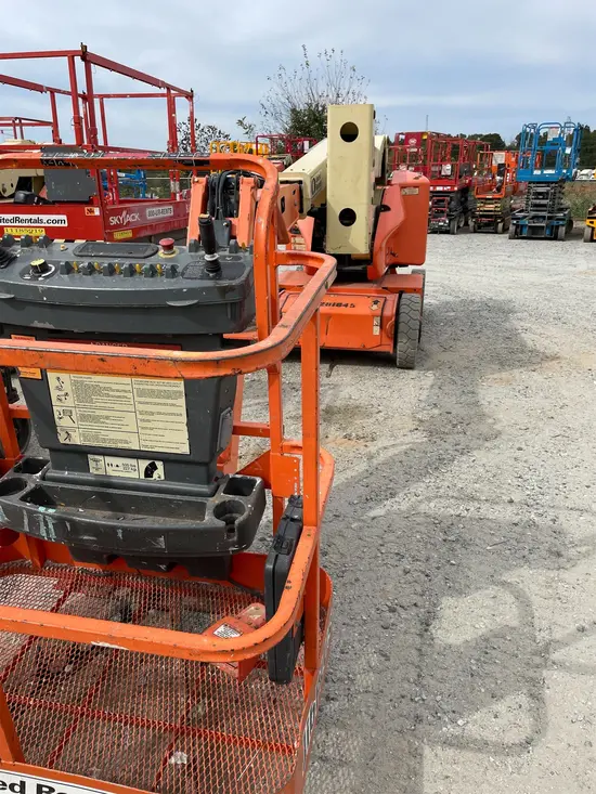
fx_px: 597
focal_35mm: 26
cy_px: 397
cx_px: 298
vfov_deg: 67.3
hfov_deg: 53.1
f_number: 1.6
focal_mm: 4.2
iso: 50
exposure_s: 1/4464
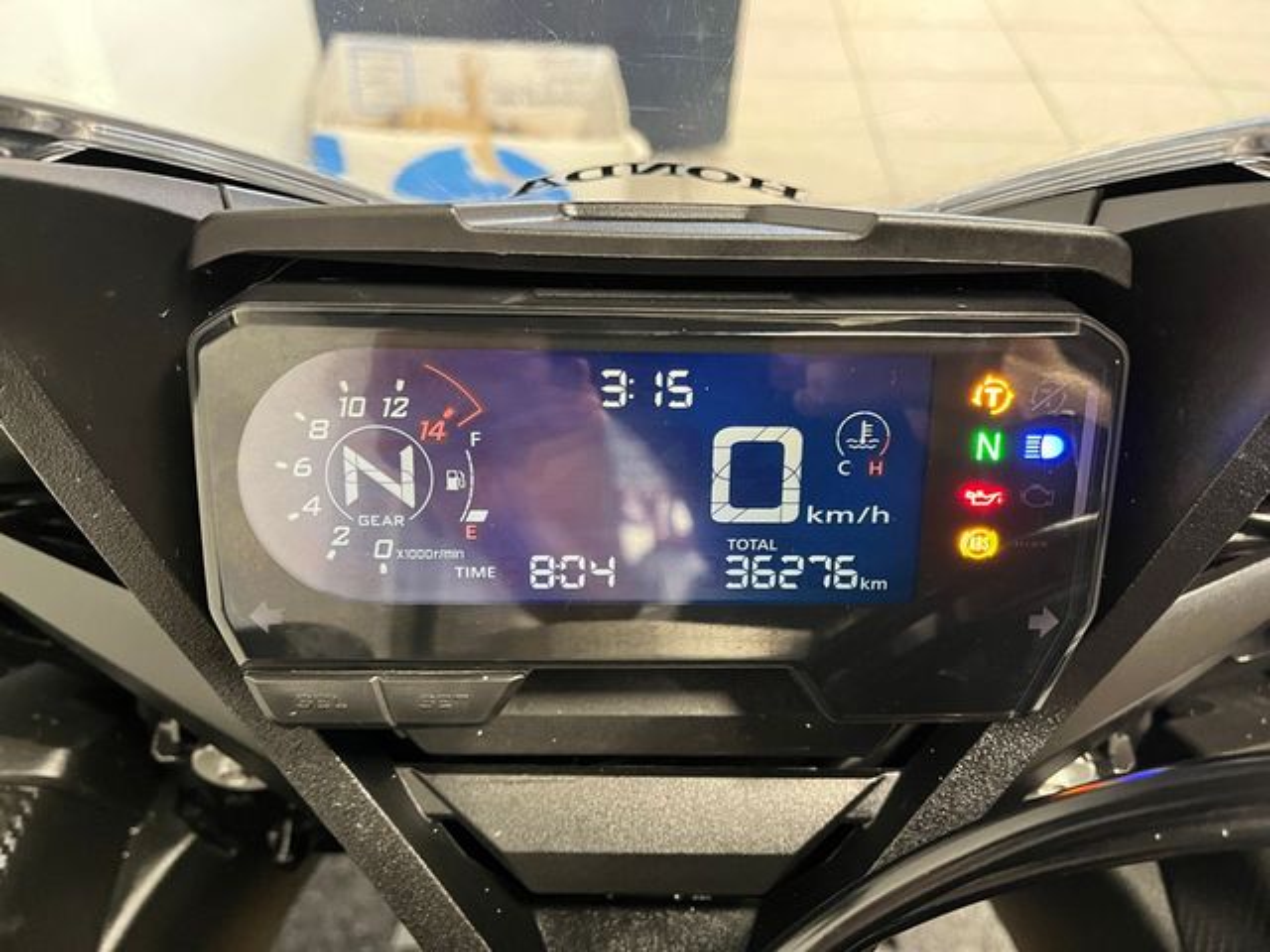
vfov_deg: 53.1
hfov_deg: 67.3
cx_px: 635
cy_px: 476
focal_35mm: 26
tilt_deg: -46.2
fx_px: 954
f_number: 1.6
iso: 640
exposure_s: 1/39
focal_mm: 5.1
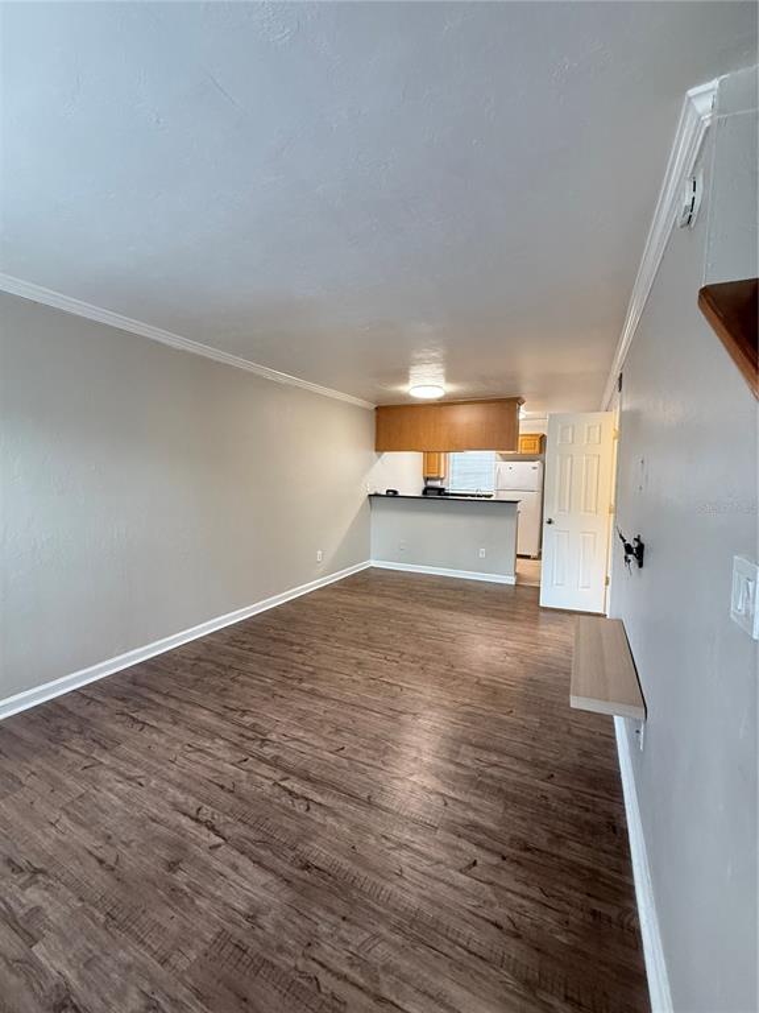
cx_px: 380
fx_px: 409
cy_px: 506
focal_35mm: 14
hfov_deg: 85.7
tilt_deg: -3.2
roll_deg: -0.6
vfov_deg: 102.1
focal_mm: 2.22
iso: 320
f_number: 2.2
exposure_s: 1/60
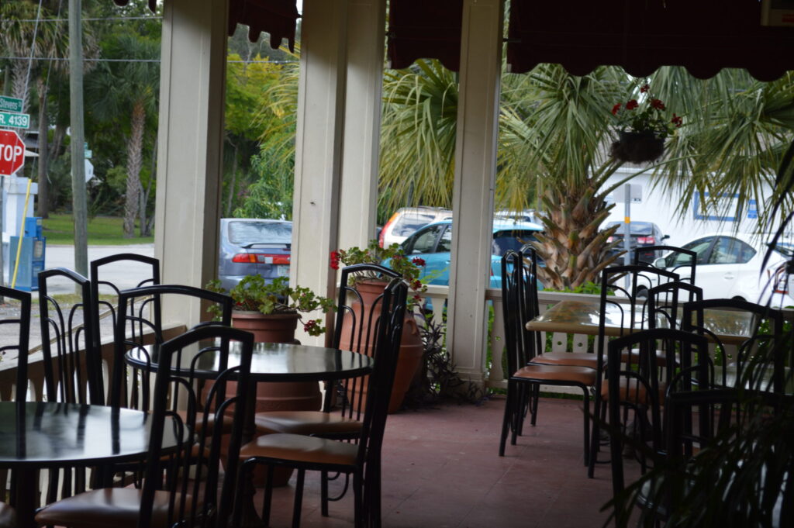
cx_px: 397
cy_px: 264
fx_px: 1587
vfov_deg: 18.9
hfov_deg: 28.1
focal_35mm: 72
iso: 100
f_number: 5.6
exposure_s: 1/125
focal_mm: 48
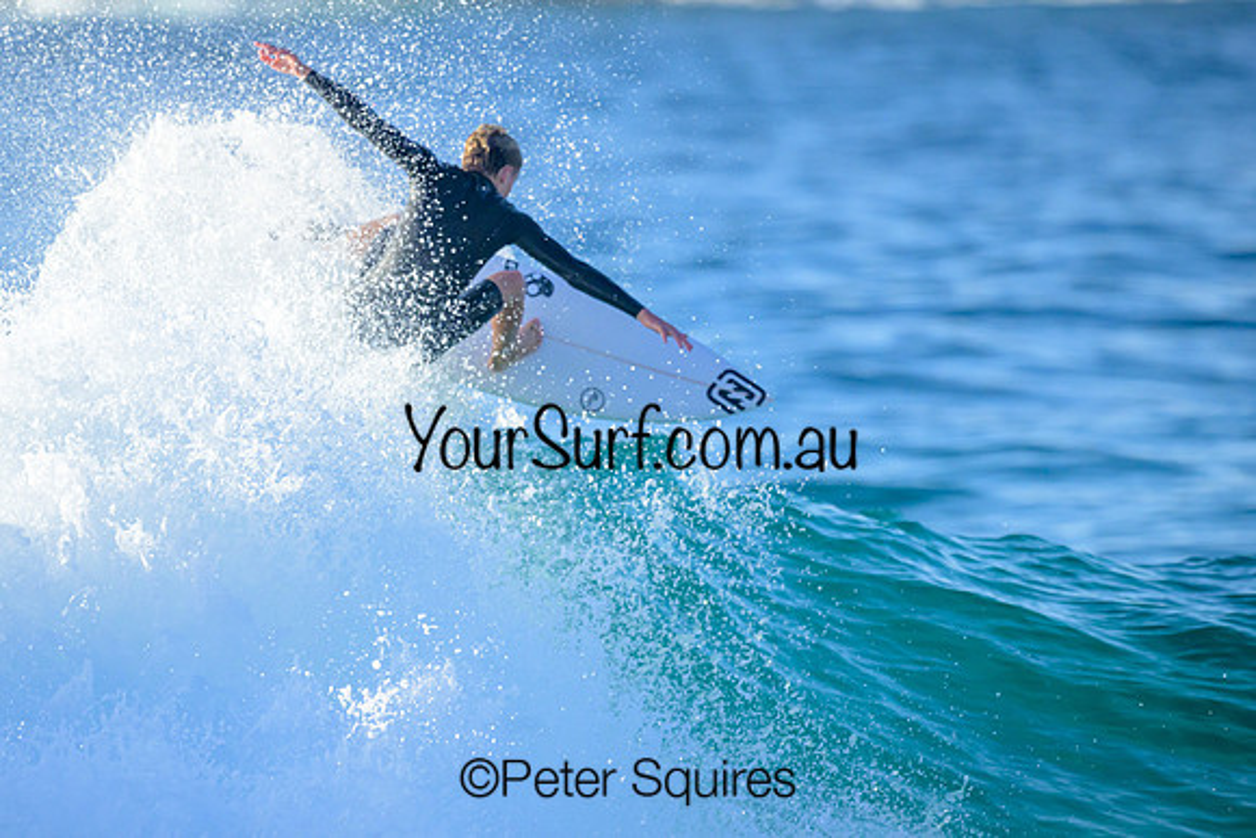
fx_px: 38085
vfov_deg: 1.3
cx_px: 399
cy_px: 572
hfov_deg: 1.9
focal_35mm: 1091
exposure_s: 1/2500
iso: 560
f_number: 6.3
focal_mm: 800
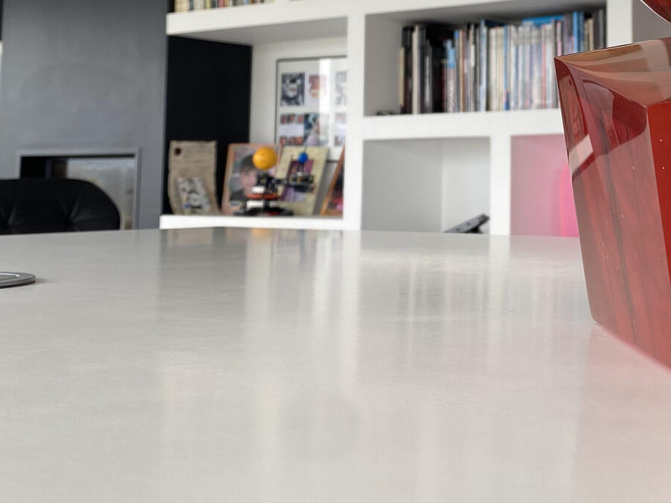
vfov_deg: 24.8
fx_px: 1124
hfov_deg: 31.7
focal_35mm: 58
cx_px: 601
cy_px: 91
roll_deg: +0.1
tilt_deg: +5.4
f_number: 1.8
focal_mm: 4.25
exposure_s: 1/122
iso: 50
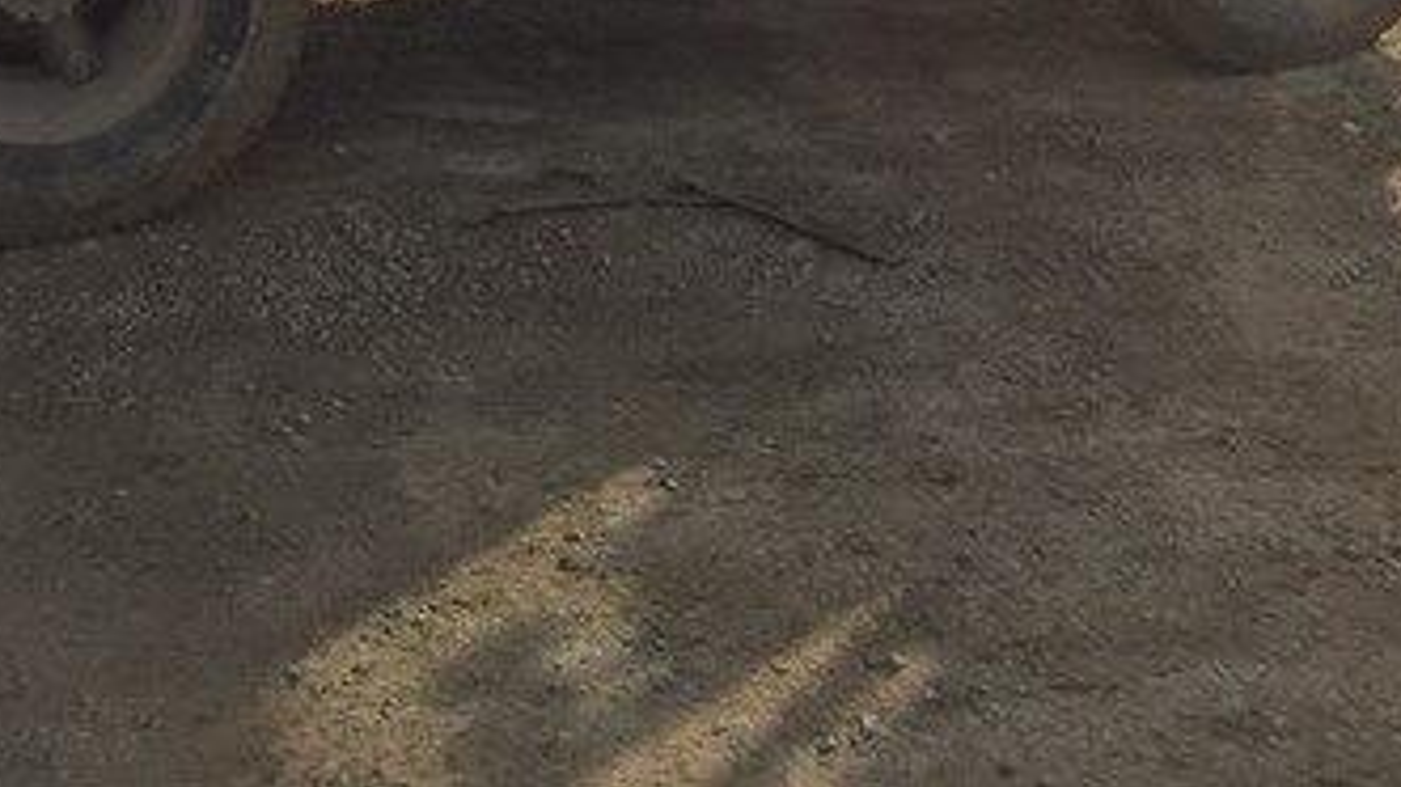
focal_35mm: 63
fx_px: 2340
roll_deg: +3.9
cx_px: 584
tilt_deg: -3.8
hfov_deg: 33.3
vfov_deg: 17.8
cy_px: -256
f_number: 2.2
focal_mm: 4.15
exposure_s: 1/1647
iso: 32
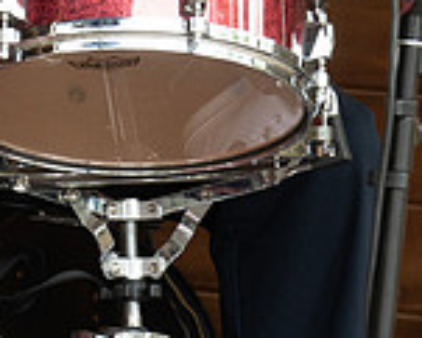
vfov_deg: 2.6
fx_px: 7436
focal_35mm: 595
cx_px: -134
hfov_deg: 3.2
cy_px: -194
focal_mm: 110
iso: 800
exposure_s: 1/125
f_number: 8
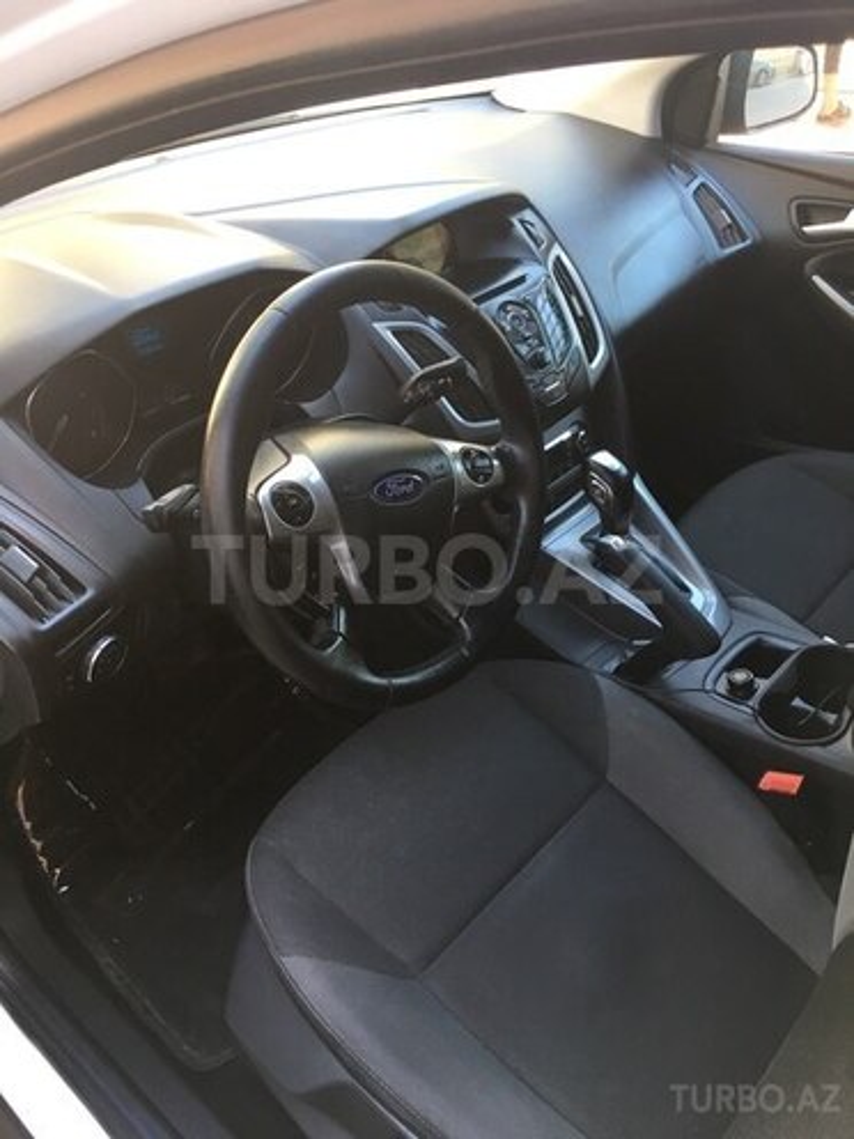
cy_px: 570
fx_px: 954
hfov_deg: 48.2
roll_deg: +3.7
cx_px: 427
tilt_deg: -36.0
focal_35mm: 29
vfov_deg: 61.7
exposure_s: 1/33
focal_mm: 4.15
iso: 25
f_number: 2.2
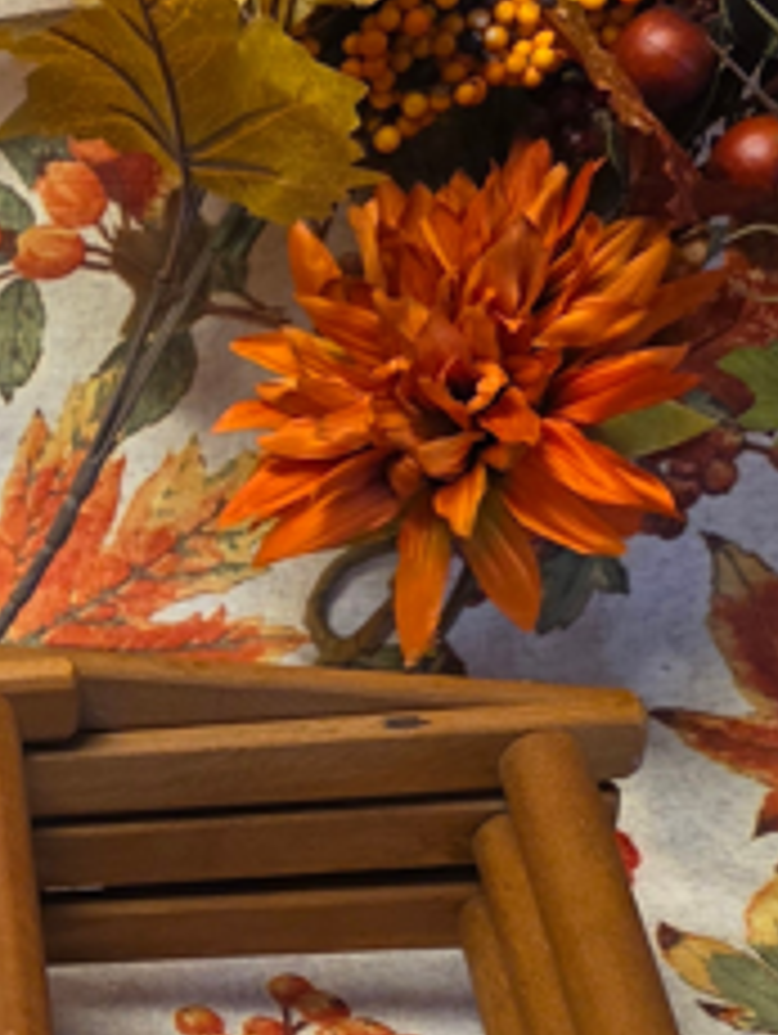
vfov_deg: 21.2
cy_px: 970
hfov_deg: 15.0
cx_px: -445
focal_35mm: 90
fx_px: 2692
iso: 250
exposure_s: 1/120
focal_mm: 6.3
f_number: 1.7
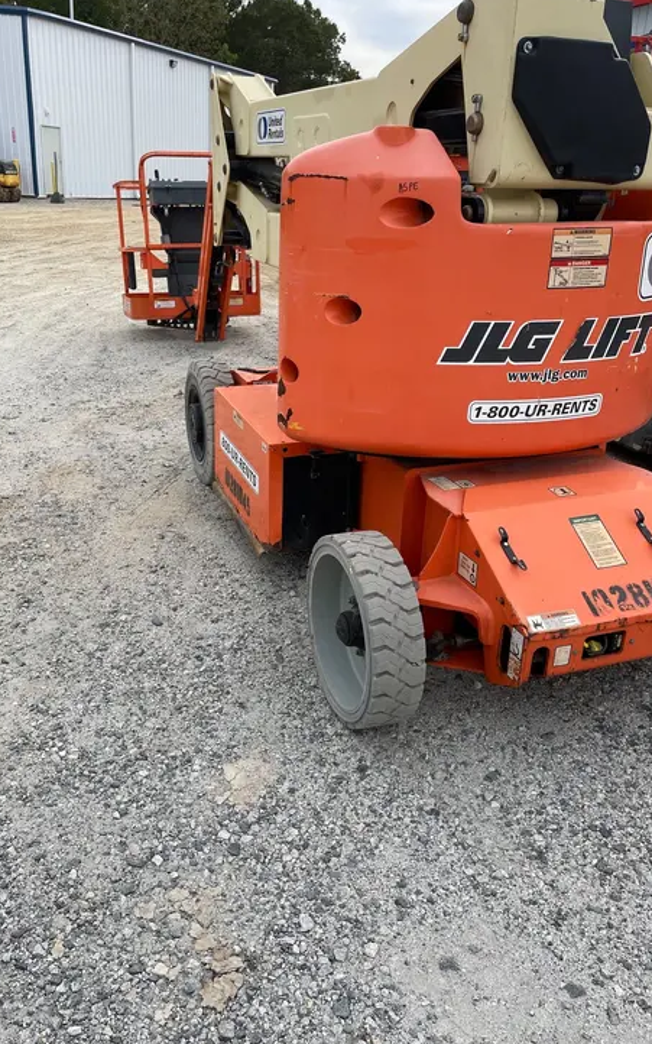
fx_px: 796
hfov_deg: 44.5
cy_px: 521
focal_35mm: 28
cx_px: 292
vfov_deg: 66.5
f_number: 1.6
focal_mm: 4.2
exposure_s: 1/3205
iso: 50
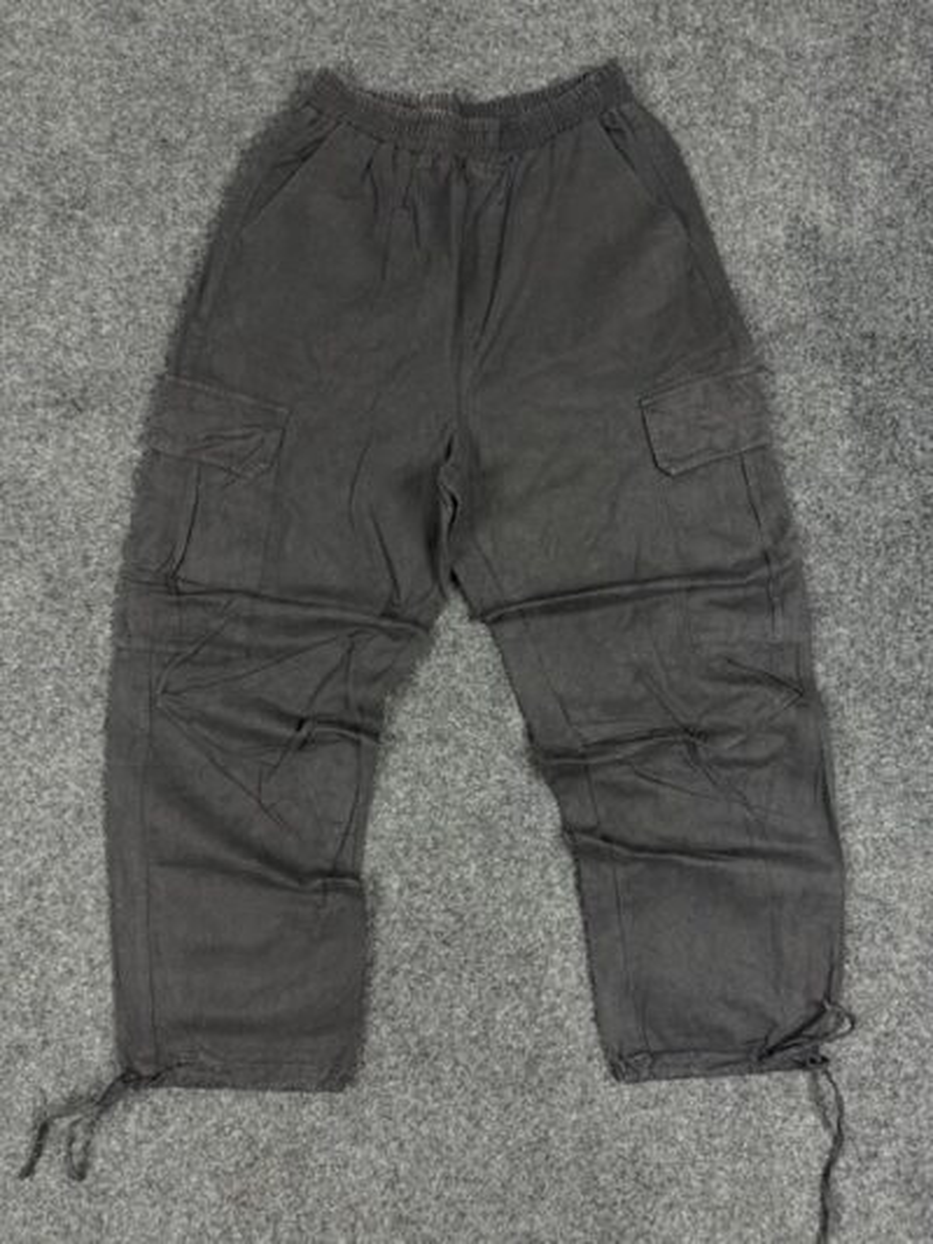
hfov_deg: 56.8
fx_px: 862
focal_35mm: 24
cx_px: 466
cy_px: 622
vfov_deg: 71.6
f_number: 1.78
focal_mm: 6.76
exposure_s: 1/50
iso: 200
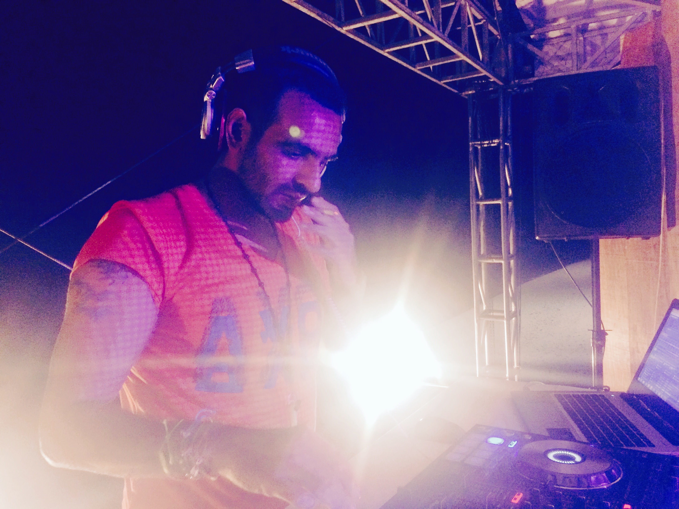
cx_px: 340
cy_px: 254
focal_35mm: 29
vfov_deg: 48.2
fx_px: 569
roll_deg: +2.4
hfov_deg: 61.7
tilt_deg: -5.8
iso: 320
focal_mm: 4.15
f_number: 2.2
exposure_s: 1/24
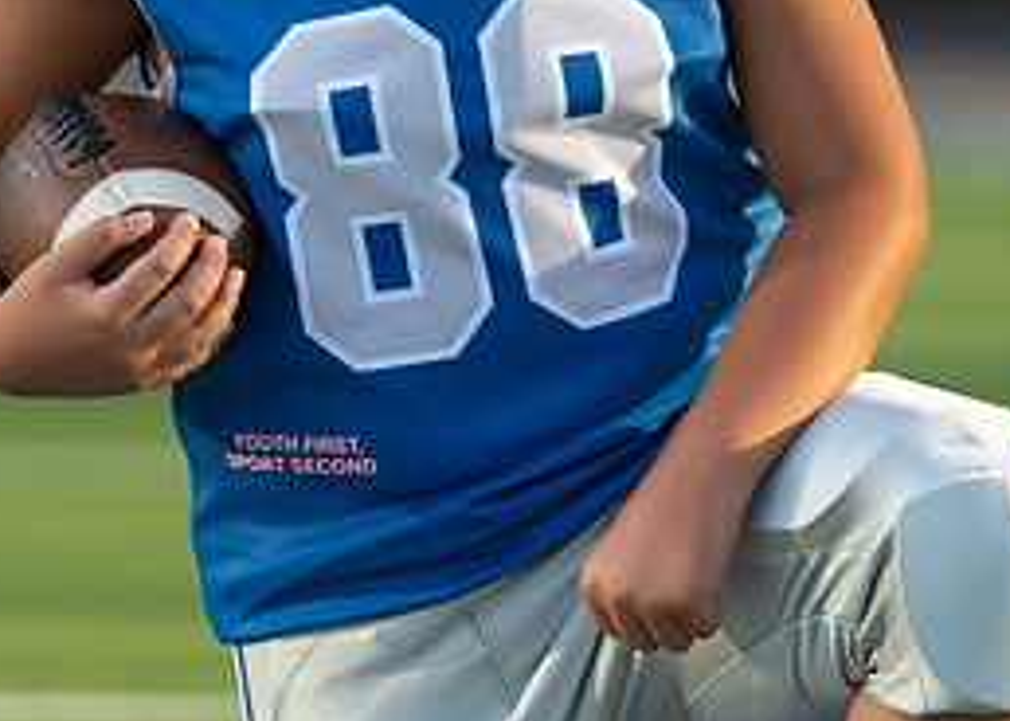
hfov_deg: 4.7
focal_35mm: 428
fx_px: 12271
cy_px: -82
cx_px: 522
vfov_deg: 3.4
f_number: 2.8
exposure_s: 1/640
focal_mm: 178
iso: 100
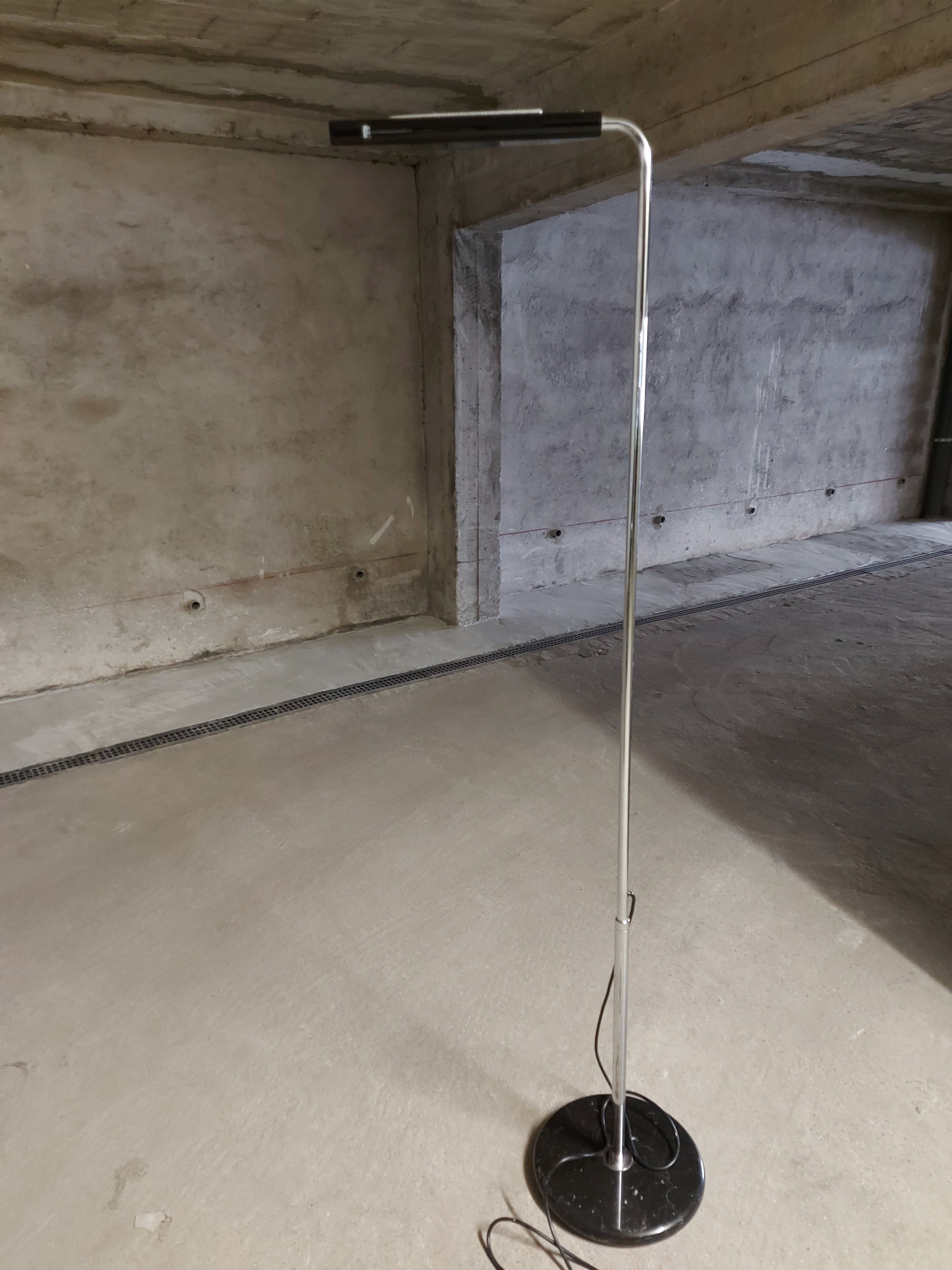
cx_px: 476
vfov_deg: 71.6
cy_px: 635
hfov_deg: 56.8
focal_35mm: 24
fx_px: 880
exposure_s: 1/33
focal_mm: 5.23
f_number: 1.8
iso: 640
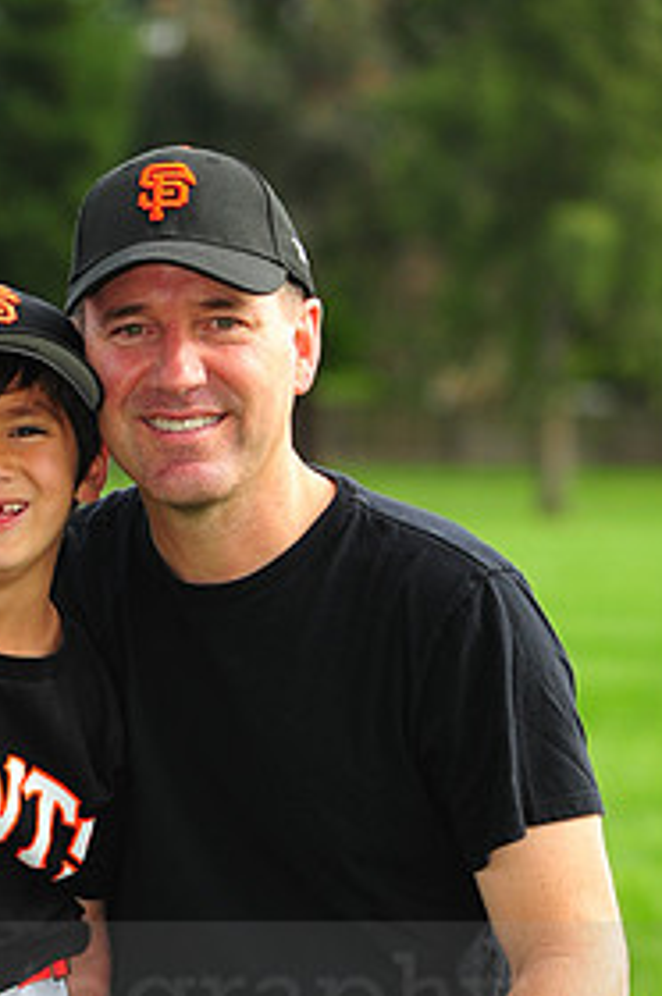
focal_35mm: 342
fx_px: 9456
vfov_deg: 6.0
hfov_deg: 4.0
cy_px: 971
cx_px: 61
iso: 400
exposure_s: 1/1250
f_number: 4
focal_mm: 165
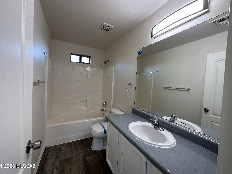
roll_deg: -3.3
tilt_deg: -2.5
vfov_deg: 85.7
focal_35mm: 14
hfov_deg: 102.1
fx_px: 94
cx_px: 116
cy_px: 87
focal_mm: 2.22
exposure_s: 1/120
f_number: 2.2
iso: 200
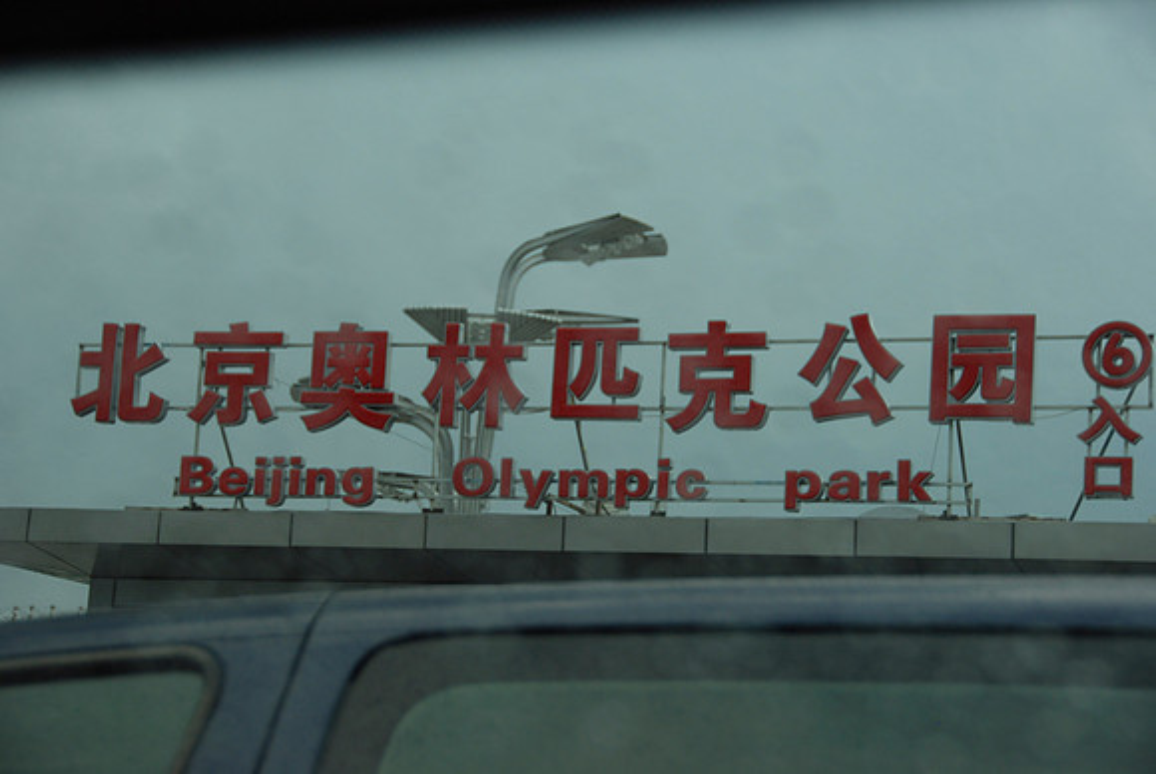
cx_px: 578
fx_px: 2700
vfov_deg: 16.3
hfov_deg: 24.2
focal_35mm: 84
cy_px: 387
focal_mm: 56
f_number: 5
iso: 200
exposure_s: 1/160
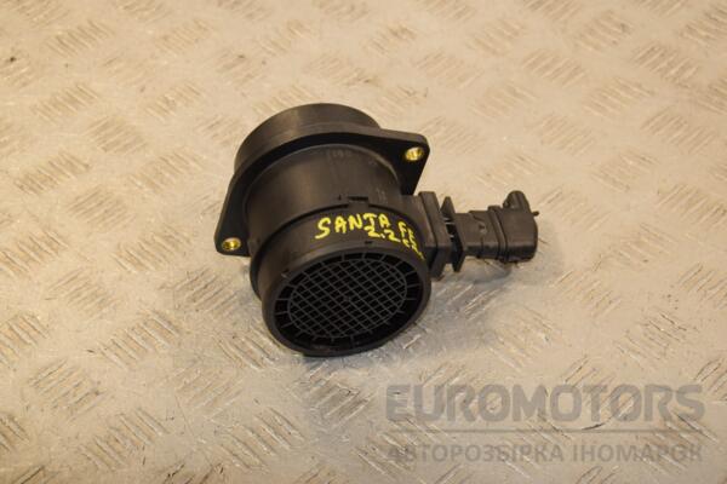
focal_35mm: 75
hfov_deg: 27.0
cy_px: 242
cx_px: 364
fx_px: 1514
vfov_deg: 18.2
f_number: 7.1
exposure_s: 1/200
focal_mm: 50
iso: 800
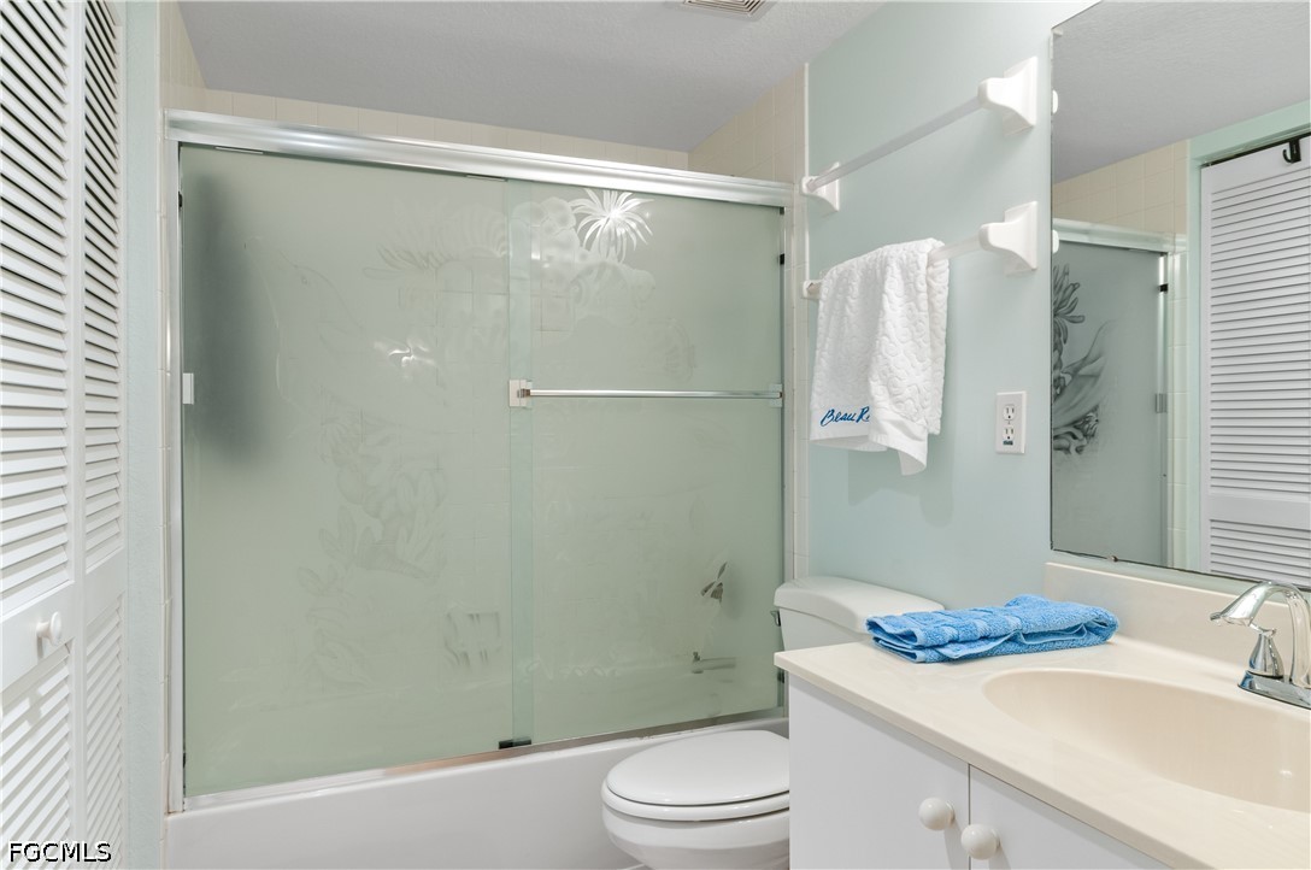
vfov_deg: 56.0
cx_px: 656
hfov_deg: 77.4
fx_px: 818
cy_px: 435
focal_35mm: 22
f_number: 8
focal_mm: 15
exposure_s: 1/5
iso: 200
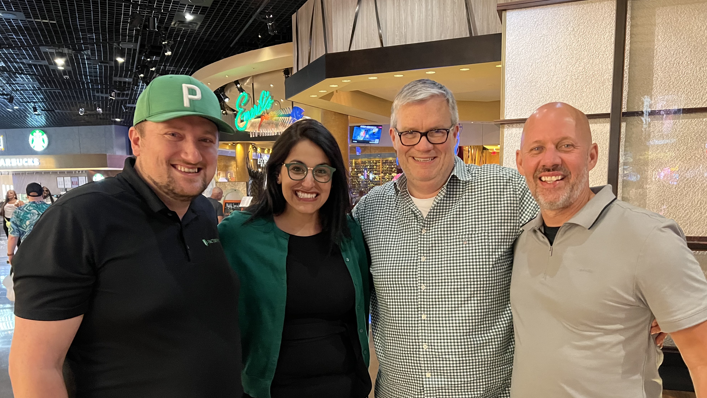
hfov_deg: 66.1
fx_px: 544
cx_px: 352
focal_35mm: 29
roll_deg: +0.0
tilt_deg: -7.8
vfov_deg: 39.8
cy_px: 259
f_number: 1.5
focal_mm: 5.7
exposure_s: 1/30
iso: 800
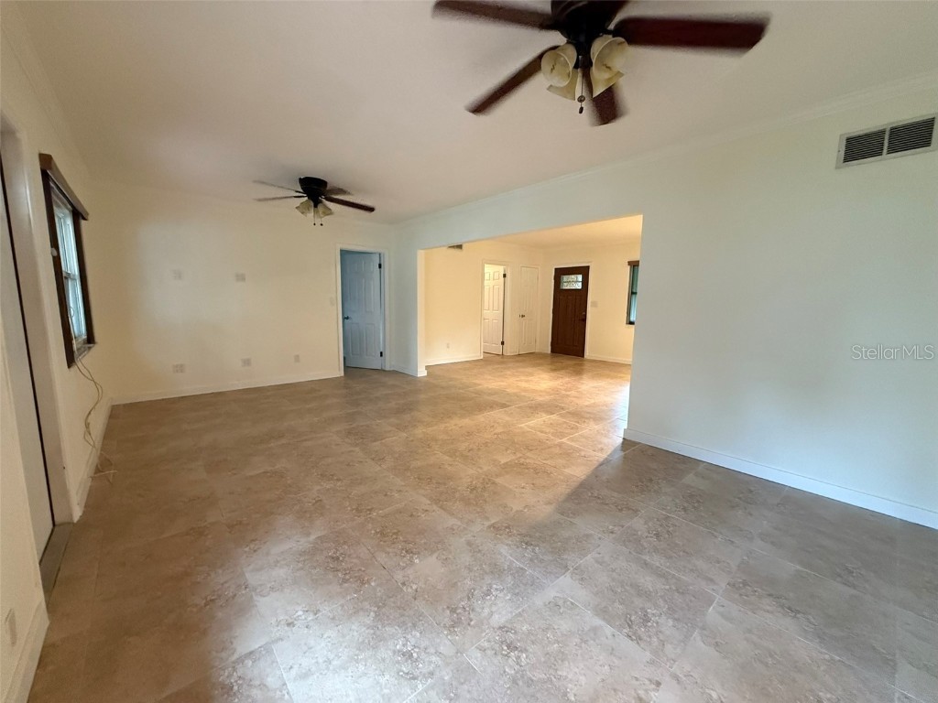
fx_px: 379
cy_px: 352
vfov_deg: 85.7
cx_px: 469
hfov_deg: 102.1
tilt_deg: -7.5
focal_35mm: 14
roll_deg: -1.1
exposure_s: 1/60
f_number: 2.2
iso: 640
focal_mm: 2.22
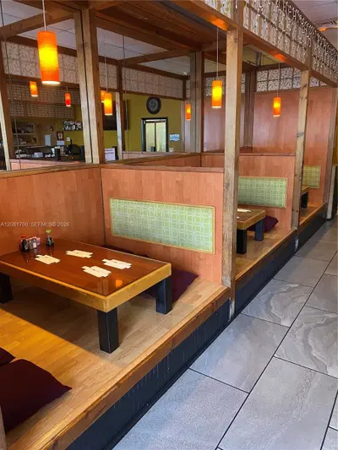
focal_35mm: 26
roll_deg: +0.4
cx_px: 169
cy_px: 225
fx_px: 338
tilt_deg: -13.6
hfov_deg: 53.1
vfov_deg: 67.3
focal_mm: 4.25
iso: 400
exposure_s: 1/40
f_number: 1.8
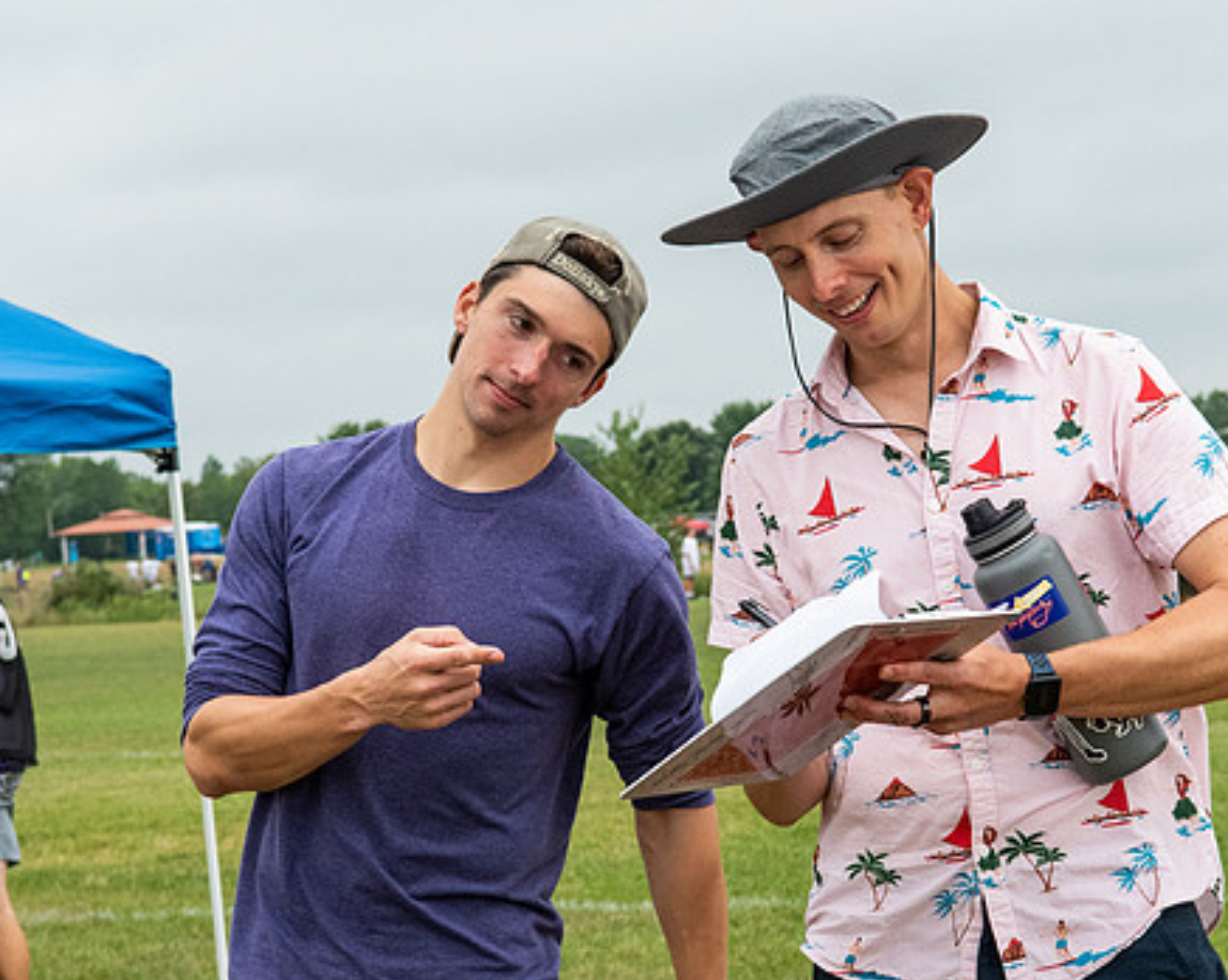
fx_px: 4539
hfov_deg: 15.4
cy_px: 588
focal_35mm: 125
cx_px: 706
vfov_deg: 12.3
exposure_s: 1/1000
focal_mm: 55
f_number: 7.1
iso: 1600
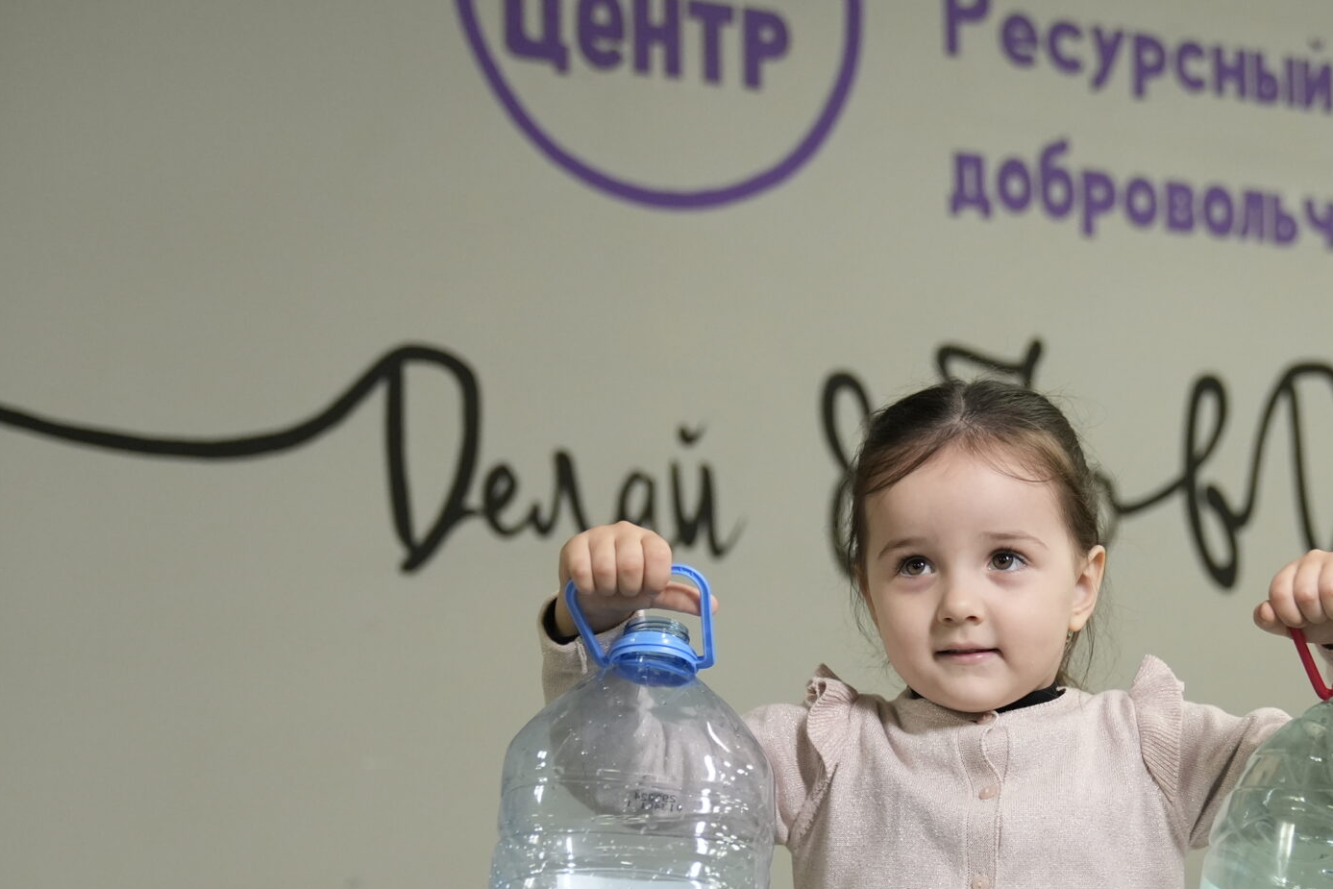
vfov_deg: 18.8
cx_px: 974
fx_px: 2666
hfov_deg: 27.7
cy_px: 651
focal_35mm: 72
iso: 2000
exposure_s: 1/320
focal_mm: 39
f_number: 2.8
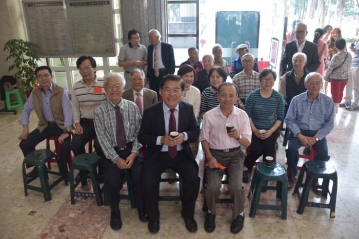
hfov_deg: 67.4
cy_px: 120
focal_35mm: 27
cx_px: 180
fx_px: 269
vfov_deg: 47.9
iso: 320
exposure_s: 1/60
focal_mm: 18
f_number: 3.5
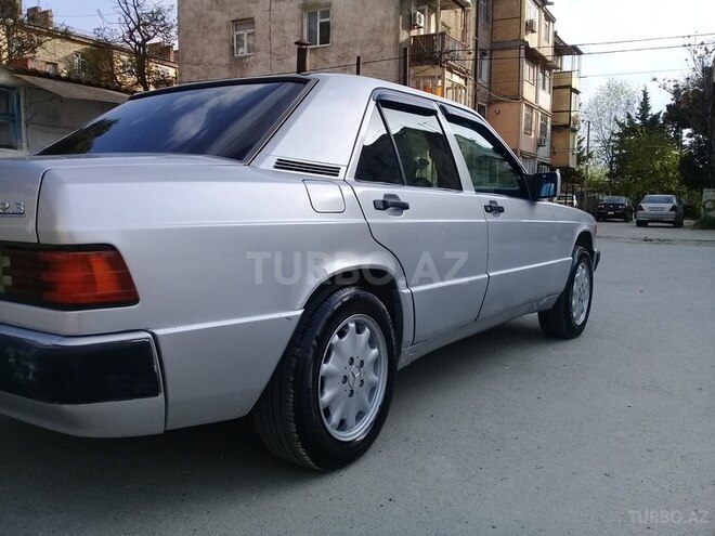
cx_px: 358
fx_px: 640
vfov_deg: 45.4
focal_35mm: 31
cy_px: 268
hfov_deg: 58.4
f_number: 2.2
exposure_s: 1/917
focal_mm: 3.3
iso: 50
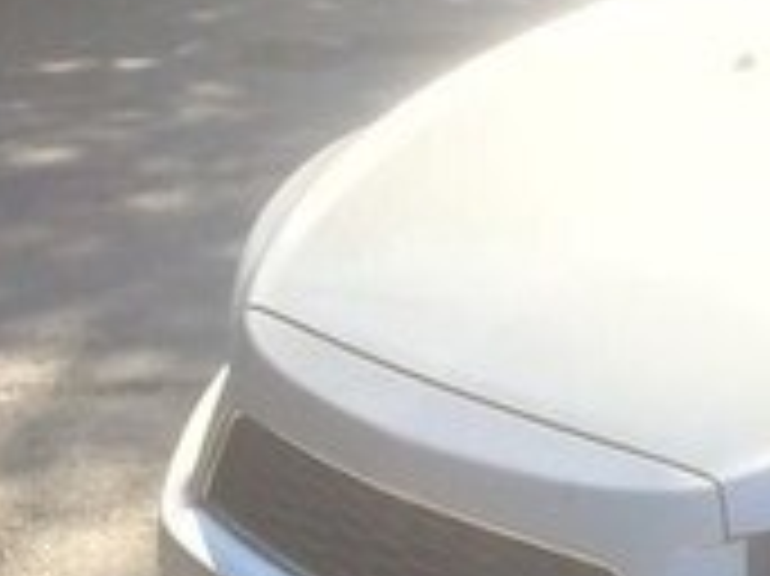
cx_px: 1396
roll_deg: -3.3
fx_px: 2490
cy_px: 466
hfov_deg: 15.2
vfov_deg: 13.1
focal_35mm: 112
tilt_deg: -18.5
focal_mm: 4.15
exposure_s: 1/1244
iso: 32
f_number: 2.2
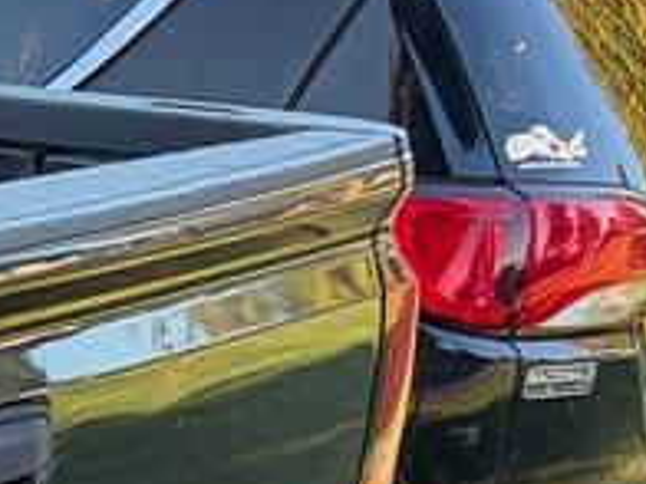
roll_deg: -2.5
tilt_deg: -14.3
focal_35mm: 170
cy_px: 639
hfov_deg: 9.1
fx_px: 3173
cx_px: -1351
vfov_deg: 8.6
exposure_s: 1/200
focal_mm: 5.96
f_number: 1.6
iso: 50
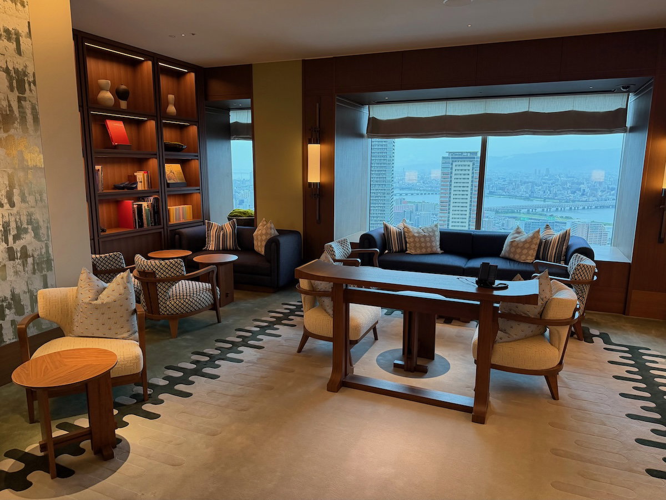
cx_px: 333
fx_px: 462
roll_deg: -0.3
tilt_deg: -10.4
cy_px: 250
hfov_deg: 71.6
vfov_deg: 56.8
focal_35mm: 24
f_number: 1.78
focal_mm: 6.76
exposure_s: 1/60
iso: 250
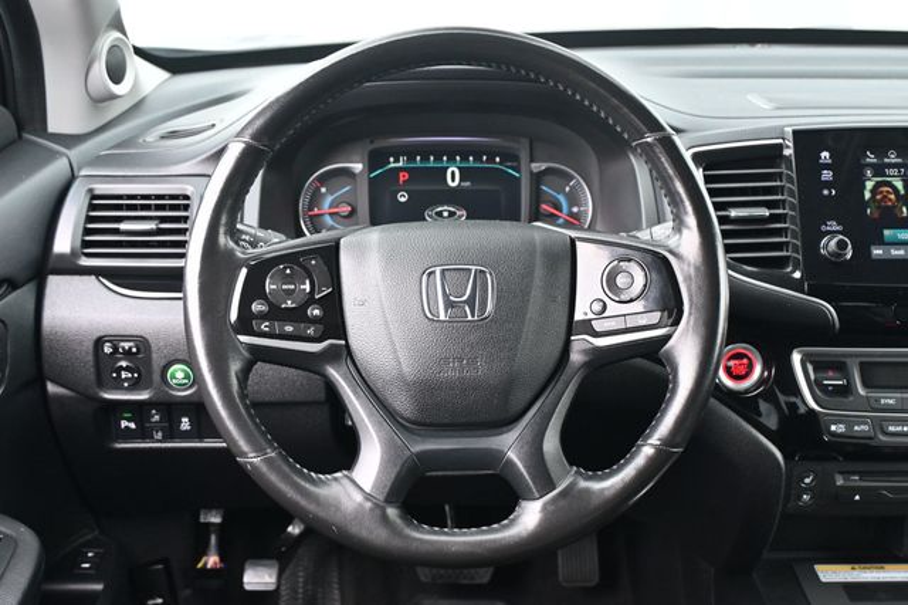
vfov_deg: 32.4
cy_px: 302
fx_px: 1040
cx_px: 454
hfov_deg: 47.2
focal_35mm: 41
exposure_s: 1/125
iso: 800
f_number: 4.5
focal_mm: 27.5
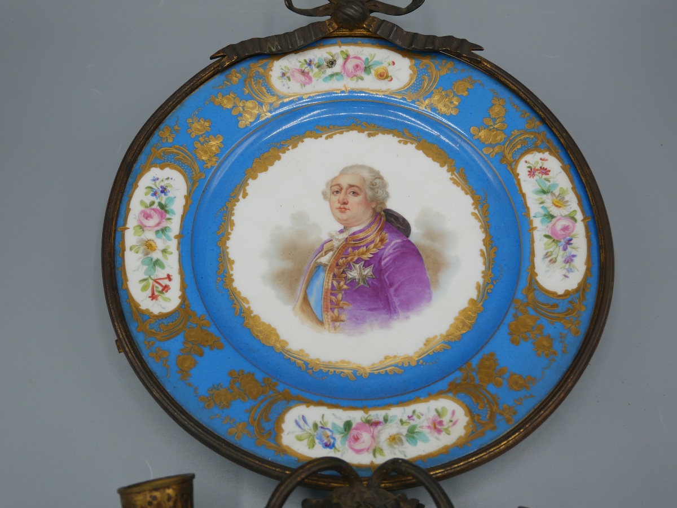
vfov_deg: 46.8
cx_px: 338
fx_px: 587
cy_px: 254
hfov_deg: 59.9
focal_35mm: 30
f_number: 4.5
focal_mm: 15
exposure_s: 1/500
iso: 200
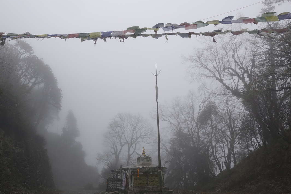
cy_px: 108
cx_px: 133
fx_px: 218
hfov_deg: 67.3
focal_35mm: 27
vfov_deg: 47.8
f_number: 5.6
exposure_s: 1/250
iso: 125
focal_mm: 8.8
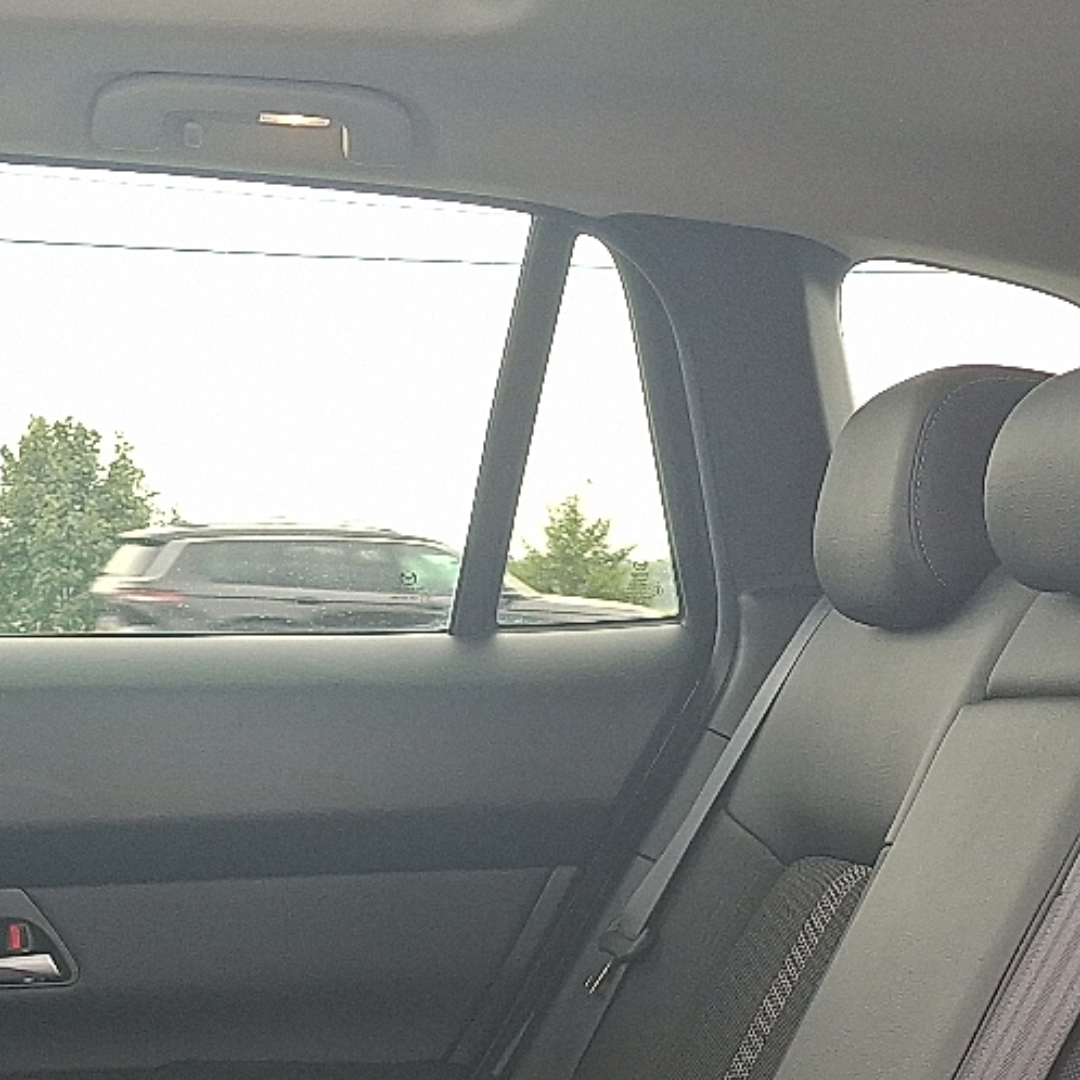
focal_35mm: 71
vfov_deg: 23.4
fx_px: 2506
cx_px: 601
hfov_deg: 24.3
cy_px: 1041
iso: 37
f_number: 1.8
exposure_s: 1/120
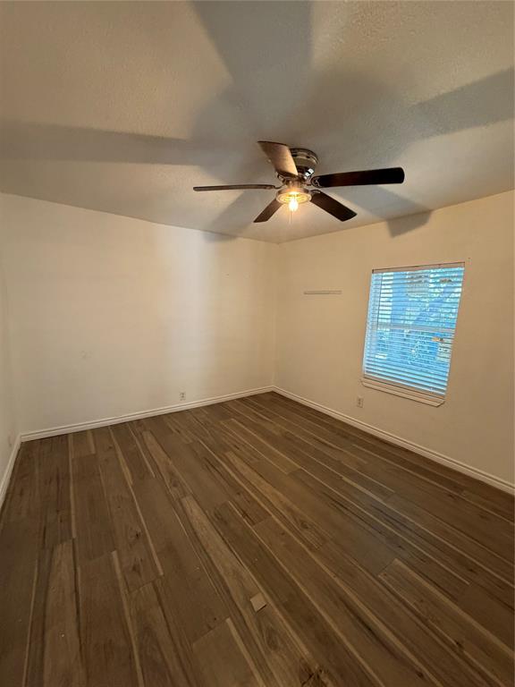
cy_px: 344
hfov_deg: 85.7
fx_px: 278
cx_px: 258
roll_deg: -2.9
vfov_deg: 102.1
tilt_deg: -6.0
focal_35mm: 14
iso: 320
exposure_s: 1/60
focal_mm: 2.22
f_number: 2.2
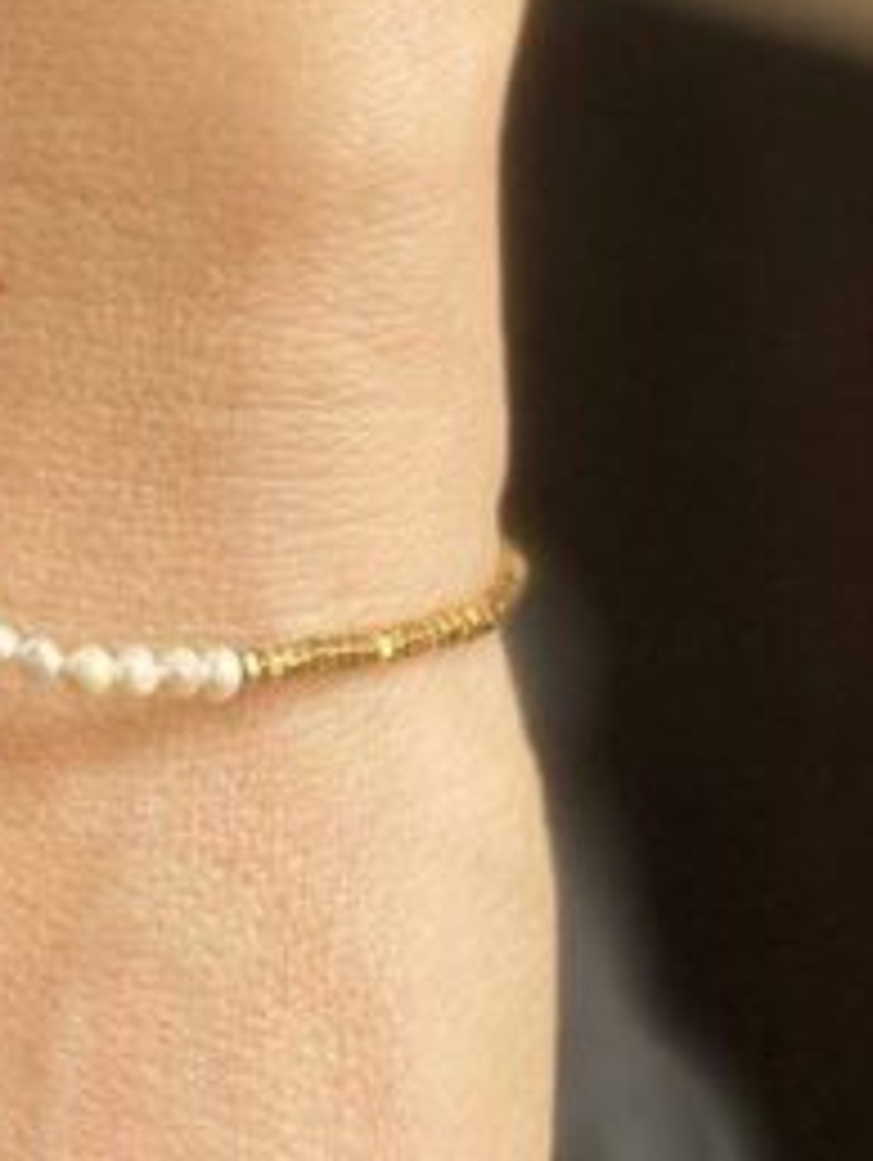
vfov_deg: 9.6
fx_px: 6916
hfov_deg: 7.2
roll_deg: +5.4
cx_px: -63
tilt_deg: -32.6
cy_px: 693
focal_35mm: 206
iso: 80
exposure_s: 1/100
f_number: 2
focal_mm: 6
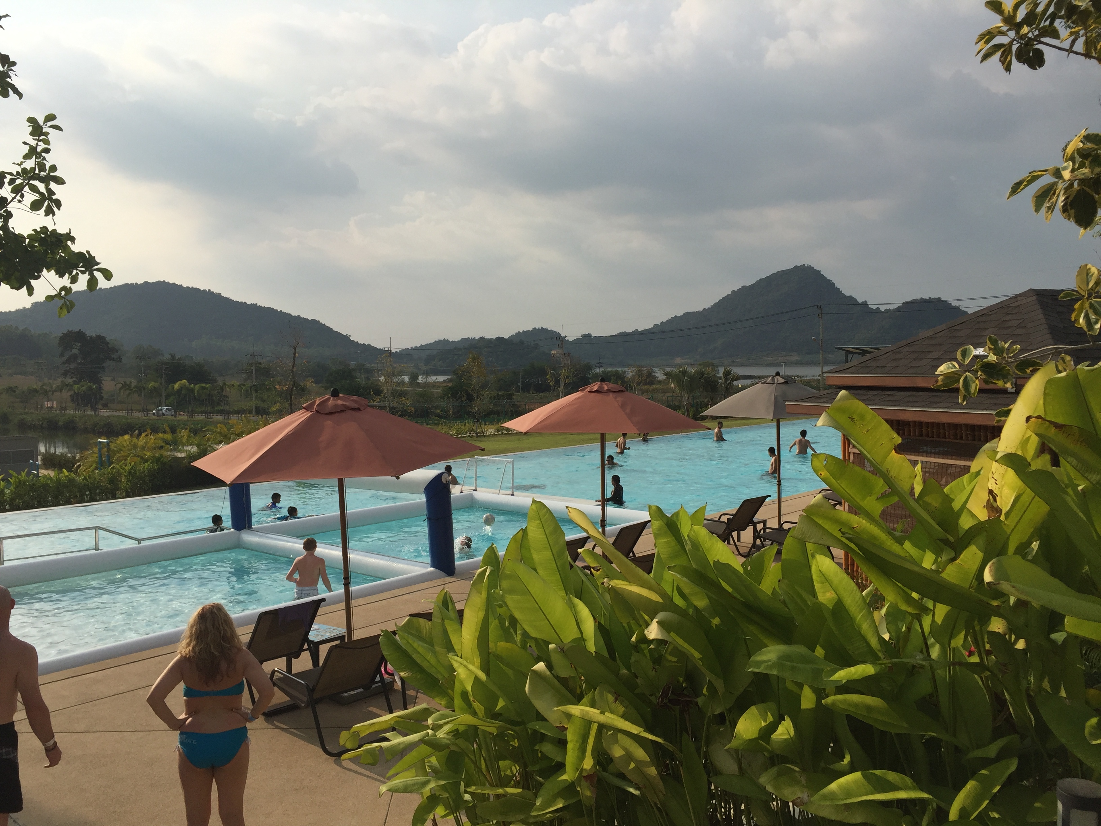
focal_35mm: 29
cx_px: 550
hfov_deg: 61.7
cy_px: 413
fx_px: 922
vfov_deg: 48.2
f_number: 2.2
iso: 32
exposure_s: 1/3968
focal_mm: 4.15
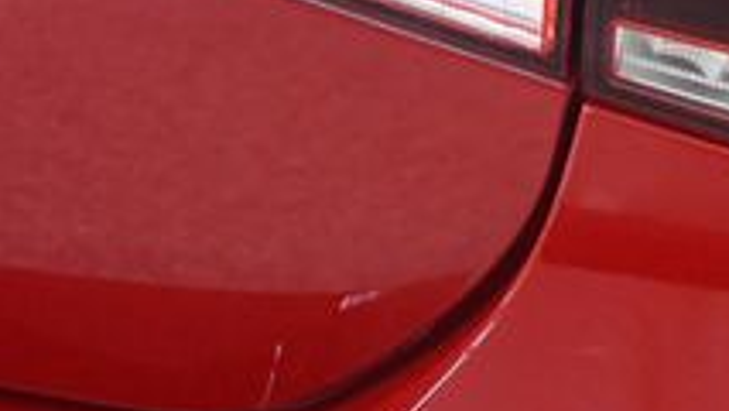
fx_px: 3461
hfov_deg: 11.7
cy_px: -130
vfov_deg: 6.7
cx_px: 928
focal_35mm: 179
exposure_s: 1/80
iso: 3200
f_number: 4.2
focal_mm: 38
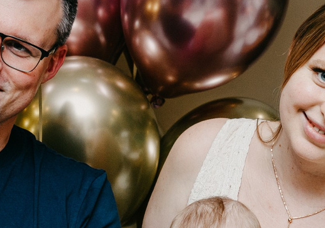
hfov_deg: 12.9
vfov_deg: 9.0
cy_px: 243
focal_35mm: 157
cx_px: 141
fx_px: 1440
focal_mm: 30
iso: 125
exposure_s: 1/160
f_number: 3.5
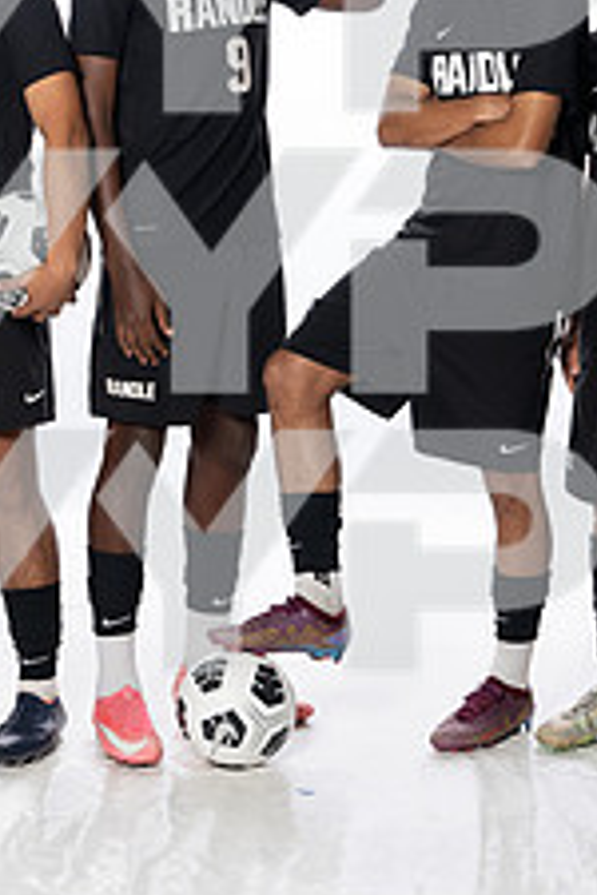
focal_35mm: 120
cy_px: 274
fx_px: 2985
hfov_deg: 11.4
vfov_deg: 17.0
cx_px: 306
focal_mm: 60
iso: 800
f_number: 8
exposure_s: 1/250
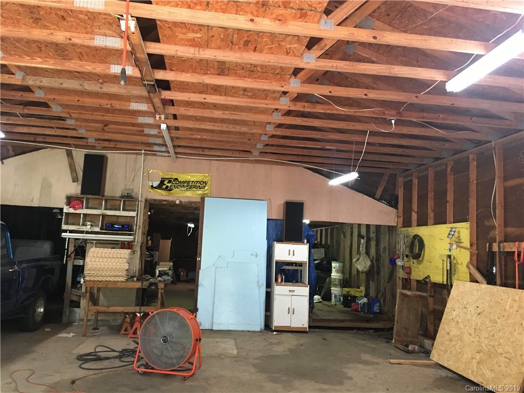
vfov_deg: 48.2
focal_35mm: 29
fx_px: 439
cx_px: 262
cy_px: 196
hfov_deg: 61.7
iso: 160
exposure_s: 1/30
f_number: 2.2
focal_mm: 4.15
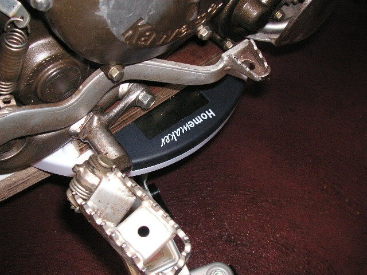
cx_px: 184
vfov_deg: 37.7
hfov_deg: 49.0
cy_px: 138
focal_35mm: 38
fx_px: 403
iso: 160
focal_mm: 6.3
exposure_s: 1/45
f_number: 3.3
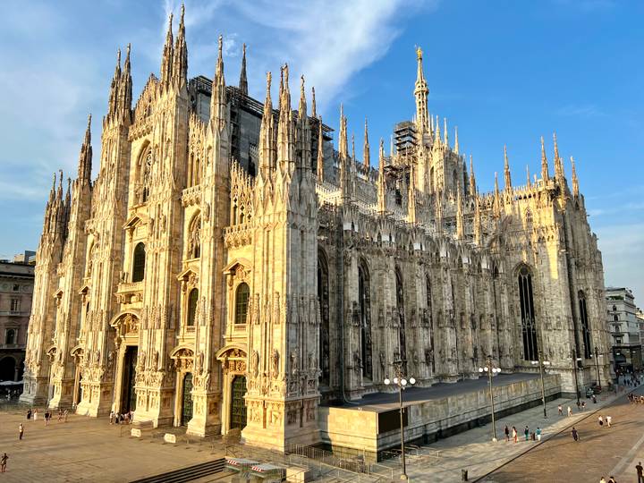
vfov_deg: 53.1
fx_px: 484
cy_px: 242
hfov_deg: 67.3
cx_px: 322
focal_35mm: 26
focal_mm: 5.7
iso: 50
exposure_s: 1/2299
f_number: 1.5
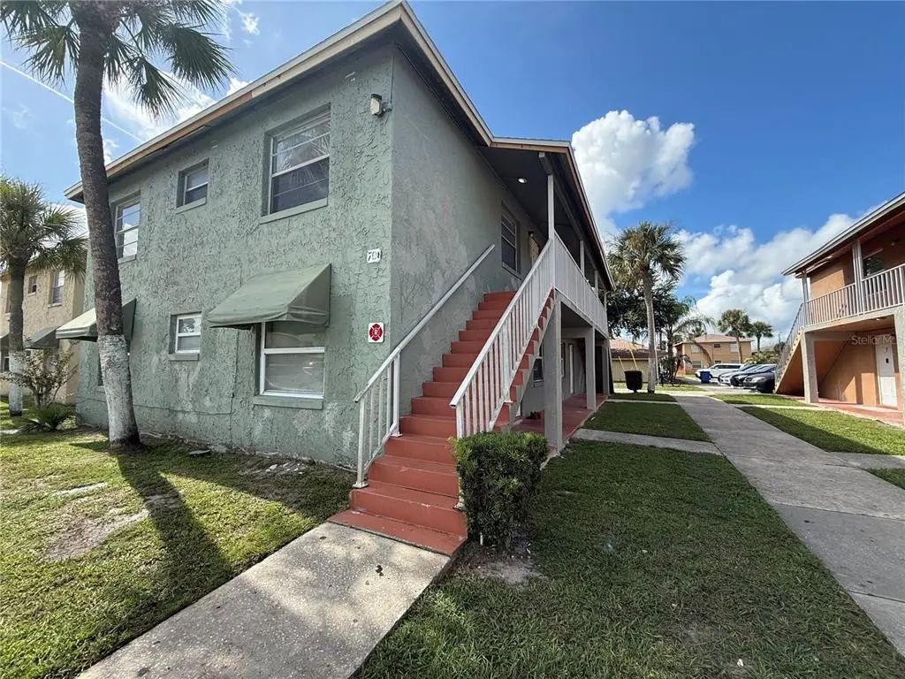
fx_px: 366
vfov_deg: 85.7
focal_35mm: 14
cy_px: 340
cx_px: 452
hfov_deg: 102.1
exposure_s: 1/1189
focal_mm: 2.22
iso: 64
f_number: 2.2
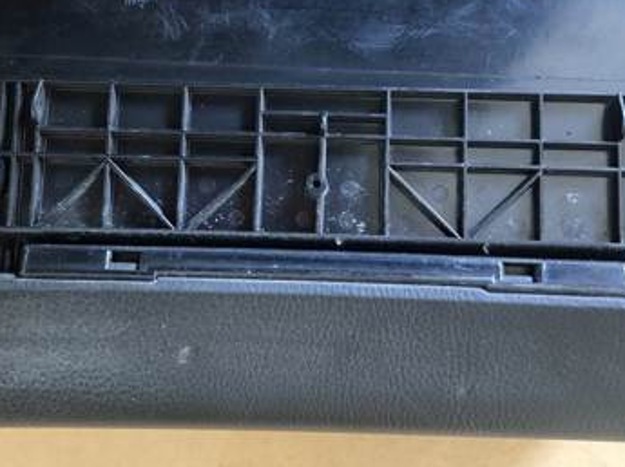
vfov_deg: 27.6
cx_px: 303
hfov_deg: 36.9
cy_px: 125
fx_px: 938
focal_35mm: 52
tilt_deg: -75.7
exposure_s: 1/15
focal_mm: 4
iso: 80
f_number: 1.8
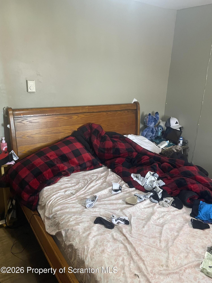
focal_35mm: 26
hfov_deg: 53.1
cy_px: 142
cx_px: 106
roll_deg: +0.4
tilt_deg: -14.4
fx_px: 212
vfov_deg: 67.3
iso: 400
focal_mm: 4.2
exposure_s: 1/40
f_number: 1.6
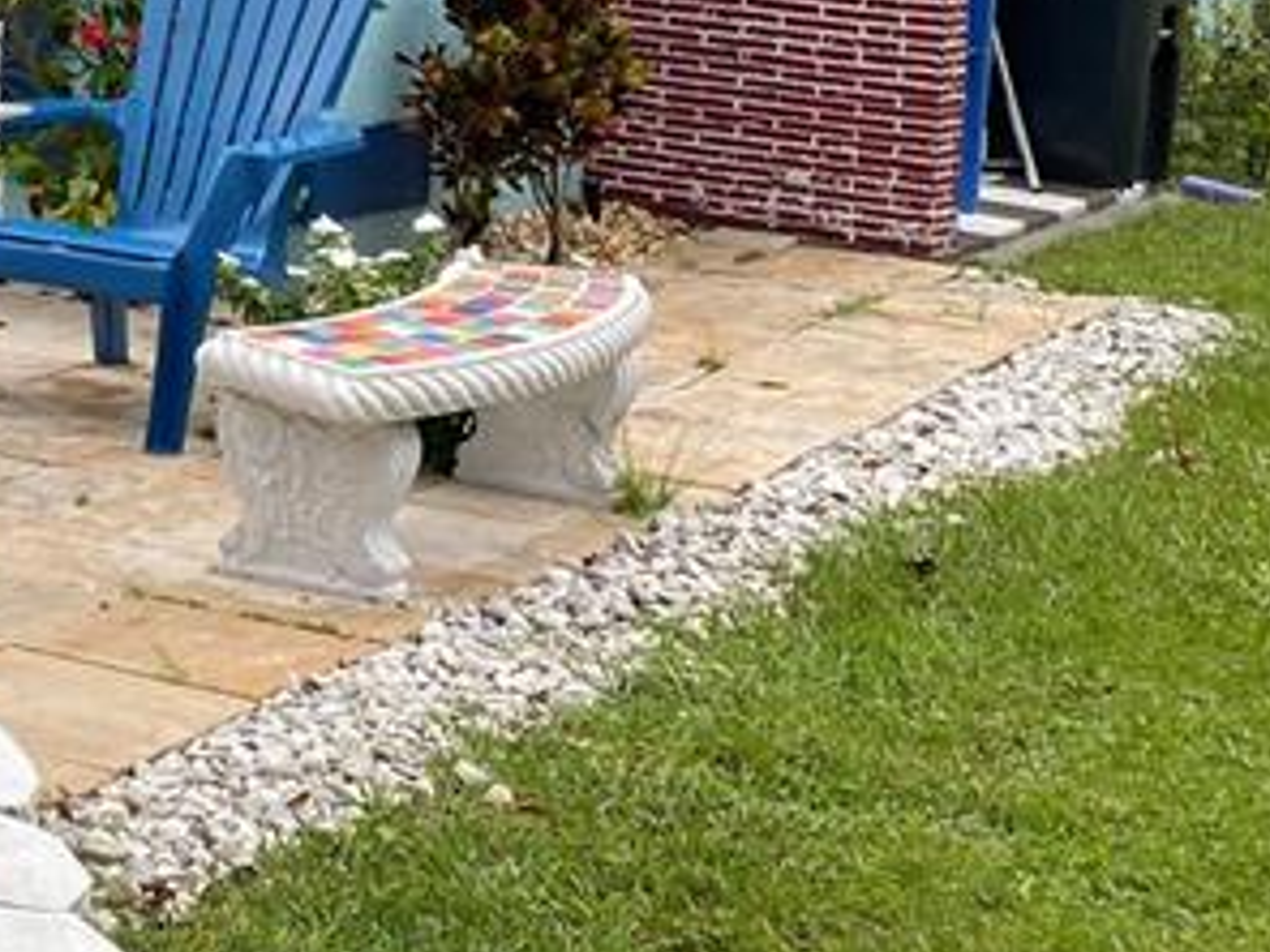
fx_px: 3302
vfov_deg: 15.6
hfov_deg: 19.5
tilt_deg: +0.0
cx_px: -536
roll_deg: -3.1
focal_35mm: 90
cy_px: -304
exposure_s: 1/293
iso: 32
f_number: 1.8
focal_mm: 4.25
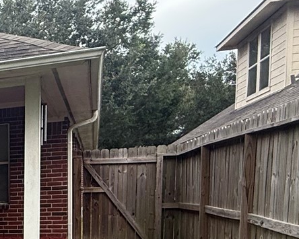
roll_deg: +2.1
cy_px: 244
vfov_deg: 23.1
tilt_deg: -5.2
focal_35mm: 63
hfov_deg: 21.8
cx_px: -210
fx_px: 557
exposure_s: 1/436
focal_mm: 2.22
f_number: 2.2
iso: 64
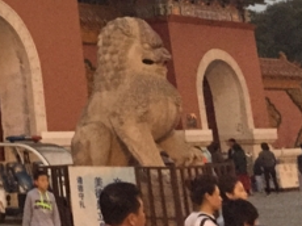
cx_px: -159
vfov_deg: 13.5
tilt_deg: +17.9
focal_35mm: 101
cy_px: -139
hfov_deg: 17.4
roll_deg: +0.7
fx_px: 880
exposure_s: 1/15
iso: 250
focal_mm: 4.15
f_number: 2.2
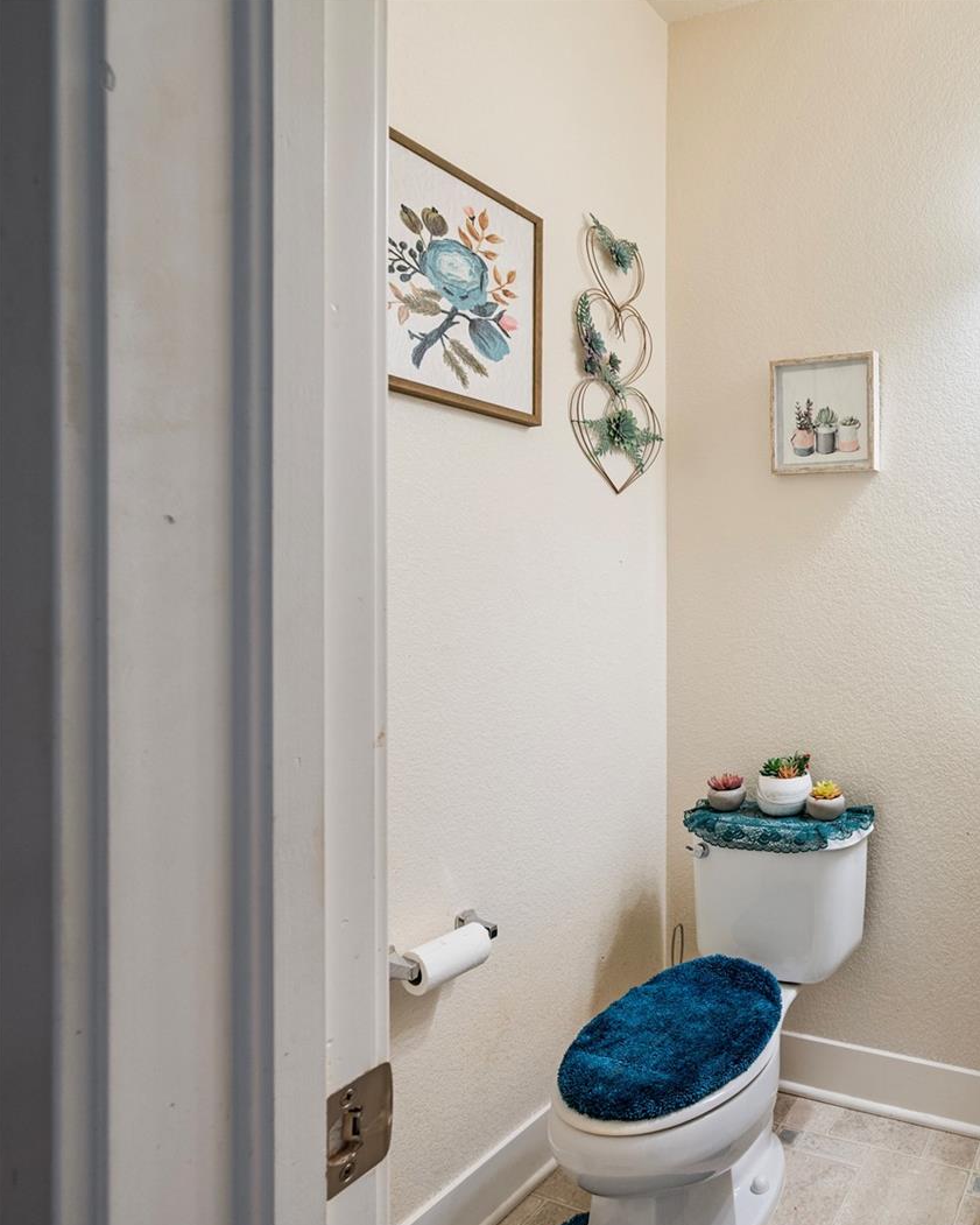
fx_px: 725
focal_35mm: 20
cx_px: 926
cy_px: 614
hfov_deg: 56.2
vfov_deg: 80.4
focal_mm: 14
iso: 250
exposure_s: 1/3
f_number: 9
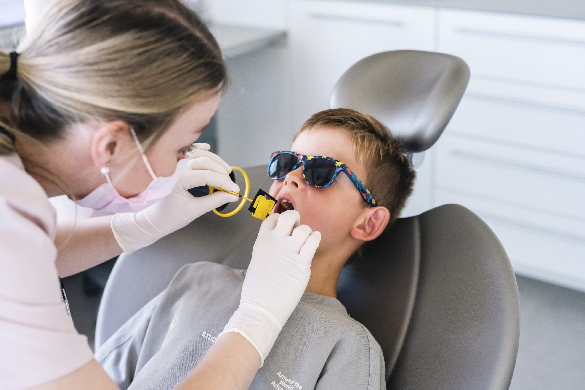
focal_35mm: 50
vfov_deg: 27.0
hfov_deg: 39.6
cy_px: 195
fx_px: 812
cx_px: 292
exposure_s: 1/320
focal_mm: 50
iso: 1000
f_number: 3.5
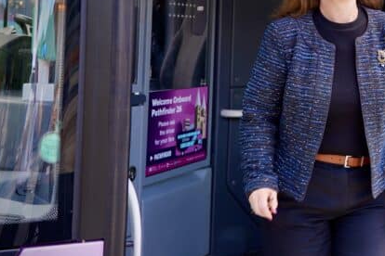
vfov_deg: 21.5
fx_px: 674
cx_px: 323
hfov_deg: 30.9
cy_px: 89
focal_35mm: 63
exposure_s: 1/250
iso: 250
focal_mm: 34
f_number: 4
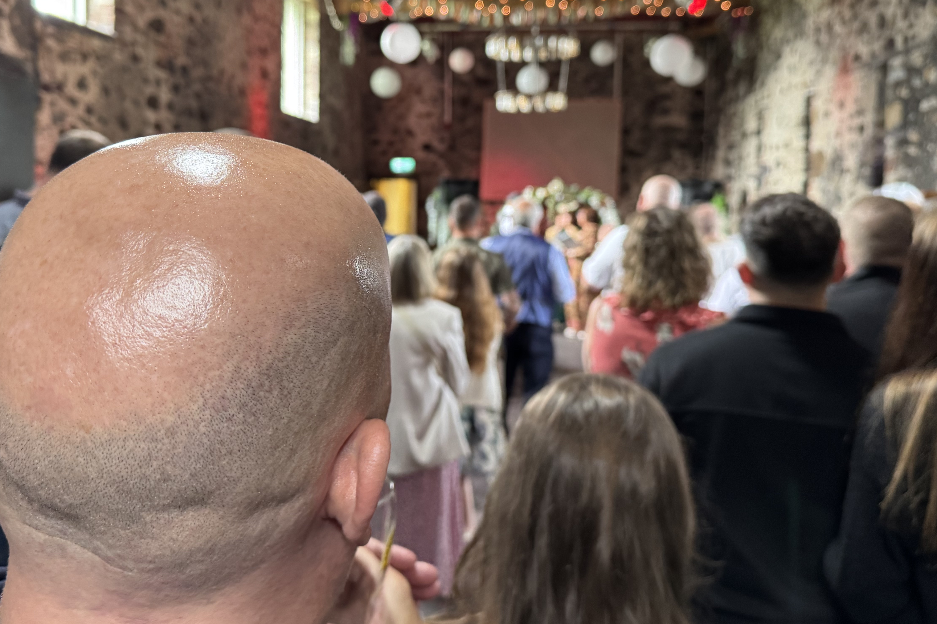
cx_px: 413
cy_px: 237
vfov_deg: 40.8
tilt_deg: -3.2
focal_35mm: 32
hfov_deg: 58.6
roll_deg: -0.7
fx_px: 833
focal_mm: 6.76
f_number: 1.78
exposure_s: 1/50
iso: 400
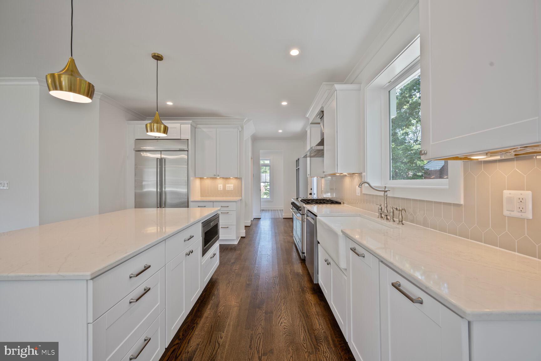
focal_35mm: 14
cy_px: 180
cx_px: 270
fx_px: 210
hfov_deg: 104.3
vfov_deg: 81.2
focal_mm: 14
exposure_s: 1/80
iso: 200
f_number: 9
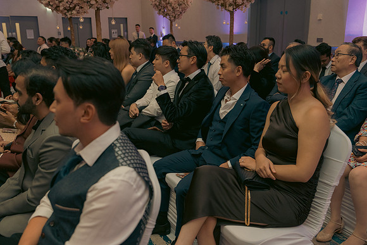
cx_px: 184
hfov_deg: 58.7
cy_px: 122
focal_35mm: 32
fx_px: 326
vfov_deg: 41.1
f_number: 3.5
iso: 2500
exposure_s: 1/160
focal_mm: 32
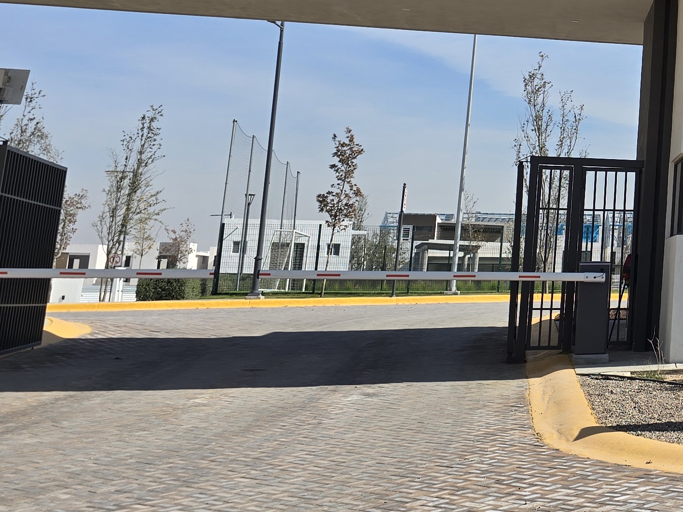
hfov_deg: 25.2
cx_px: 921
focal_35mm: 65
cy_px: 36
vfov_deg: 22.0
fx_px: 1283
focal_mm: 6.3
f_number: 1.7
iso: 12
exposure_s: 1/970
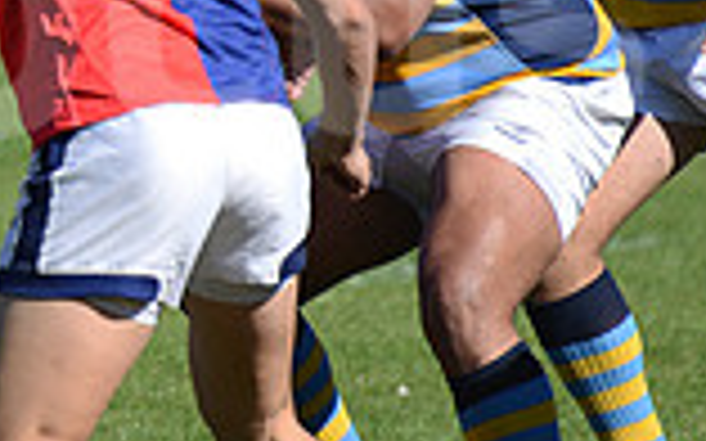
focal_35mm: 1132
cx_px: -481
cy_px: -16
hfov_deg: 1.9
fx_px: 21773
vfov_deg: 1.2
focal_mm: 300
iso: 320
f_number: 5.6
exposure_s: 1/1000
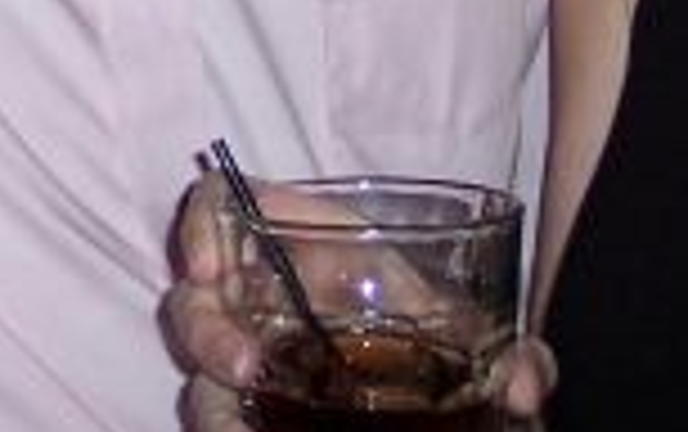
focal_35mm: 216
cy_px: -567
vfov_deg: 5.9
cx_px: -193
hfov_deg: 9.5
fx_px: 4055
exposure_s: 1/60
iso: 100
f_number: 2.8
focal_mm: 8
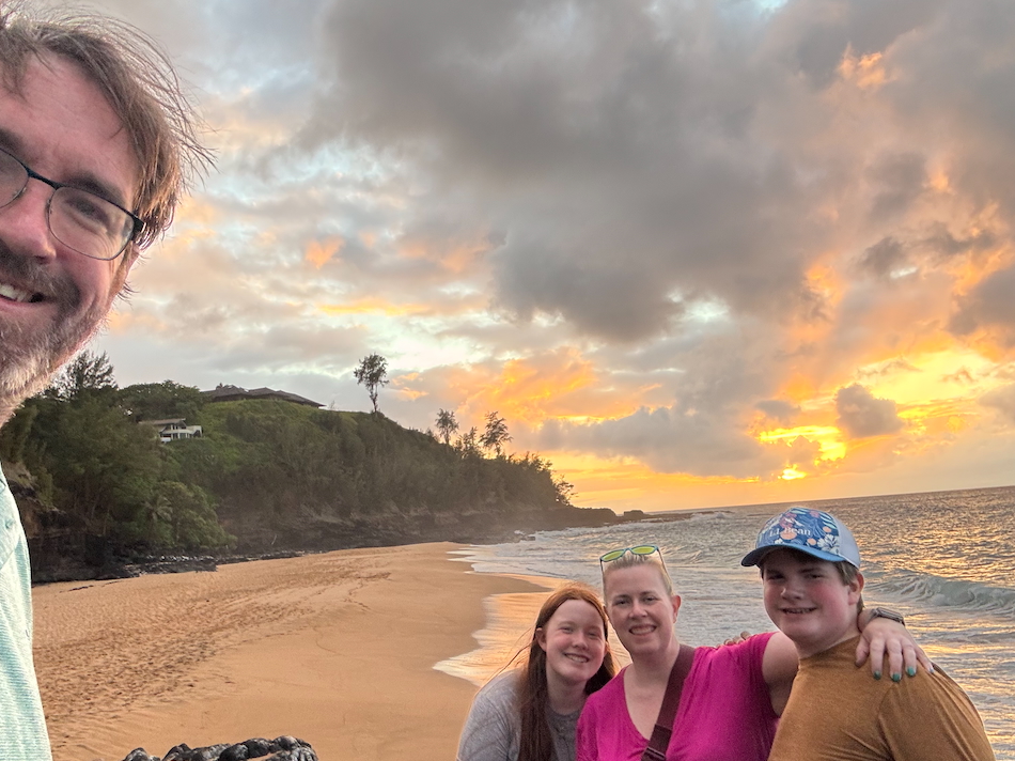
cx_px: 470
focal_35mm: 31
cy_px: 418
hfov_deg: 58.3
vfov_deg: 45.4
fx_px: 909
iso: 80
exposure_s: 1/91
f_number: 1.9
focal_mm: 2.69
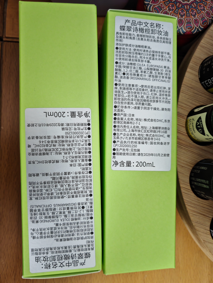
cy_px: 142
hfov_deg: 51.4
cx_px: 106
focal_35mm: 27
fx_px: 222
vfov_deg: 65.3
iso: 800
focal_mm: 5.52
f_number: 1.95
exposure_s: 1/33
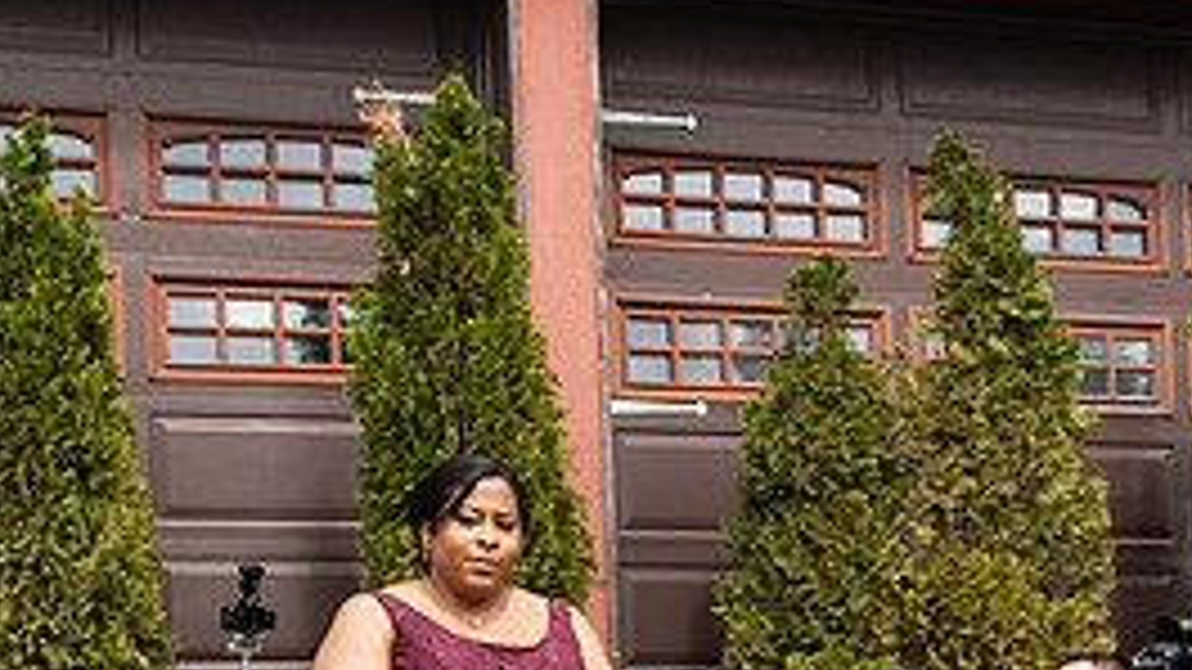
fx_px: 1738
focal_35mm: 55
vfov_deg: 20.4
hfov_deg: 37.7
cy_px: 812
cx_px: 468
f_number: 2.8
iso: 125
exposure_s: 1/1250
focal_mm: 24
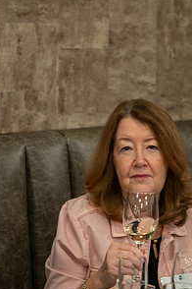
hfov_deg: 12.8
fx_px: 856
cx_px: 103
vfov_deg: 19.1
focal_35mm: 107
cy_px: 131
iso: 2000
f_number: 4
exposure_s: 1/100
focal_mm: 70
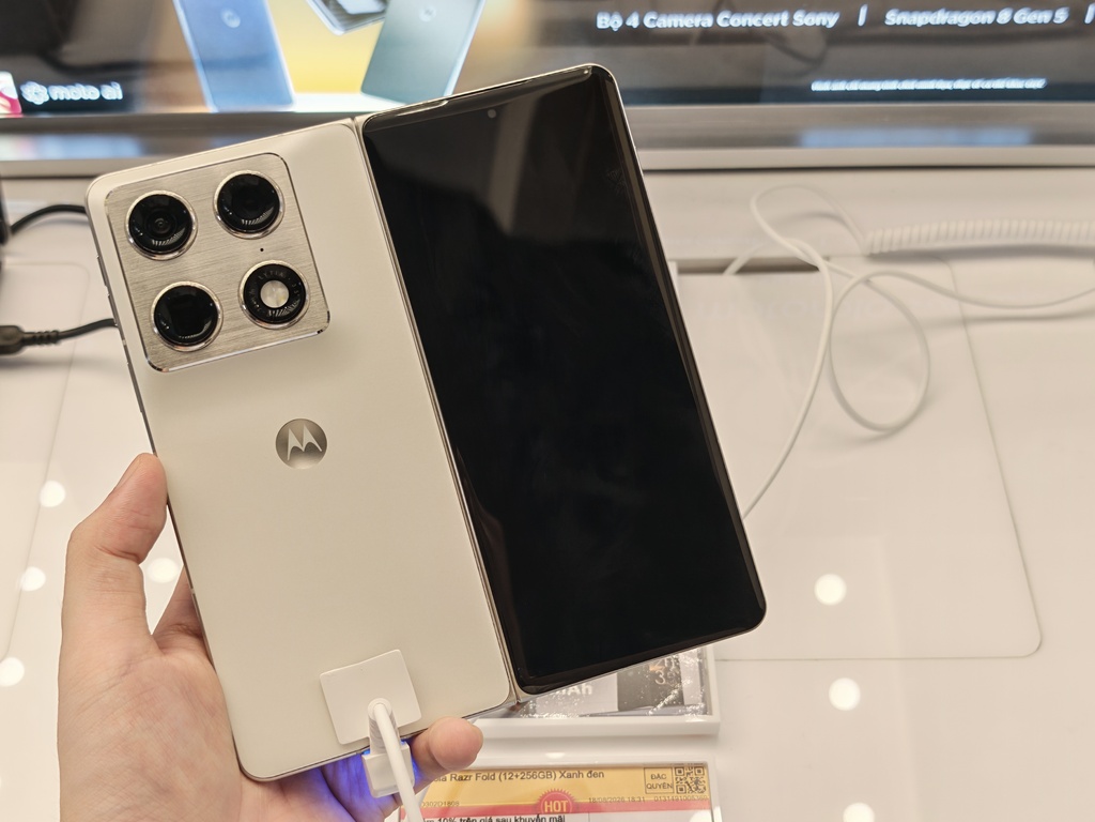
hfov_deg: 37.5
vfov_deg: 28.6
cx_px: 548
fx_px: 1613
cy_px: 411
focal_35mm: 51
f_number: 1.6
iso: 50
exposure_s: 1/50
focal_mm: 6.55
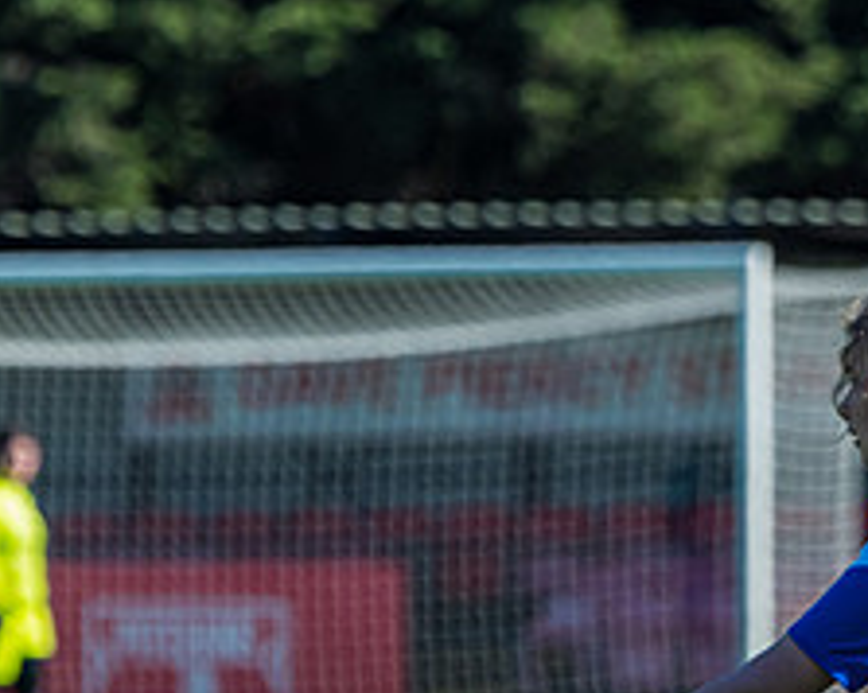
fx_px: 16530
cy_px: 841
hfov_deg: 3.0
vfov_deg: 2.4
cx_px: 558
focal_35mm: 644
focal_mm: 210
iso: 400
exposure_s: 1/2000
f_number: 5
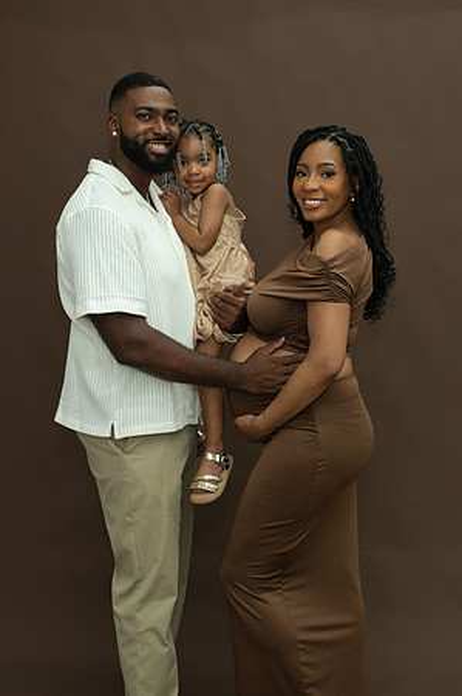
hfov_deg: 23.3
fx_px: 1118
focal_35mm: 58
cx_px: 198
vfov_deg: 34.5
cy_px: 316
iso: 1000
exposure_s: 1/200
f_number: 5
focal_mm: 35
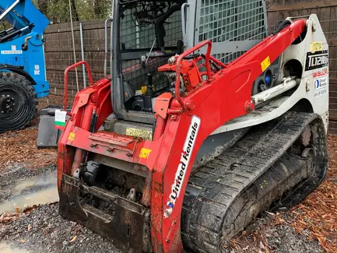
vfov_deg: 42.9
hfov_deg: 55.3
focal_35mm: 33
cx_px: 167
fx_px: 321
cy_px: 109
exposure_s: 1/60
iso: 100
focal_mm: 4.25
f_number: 1.8
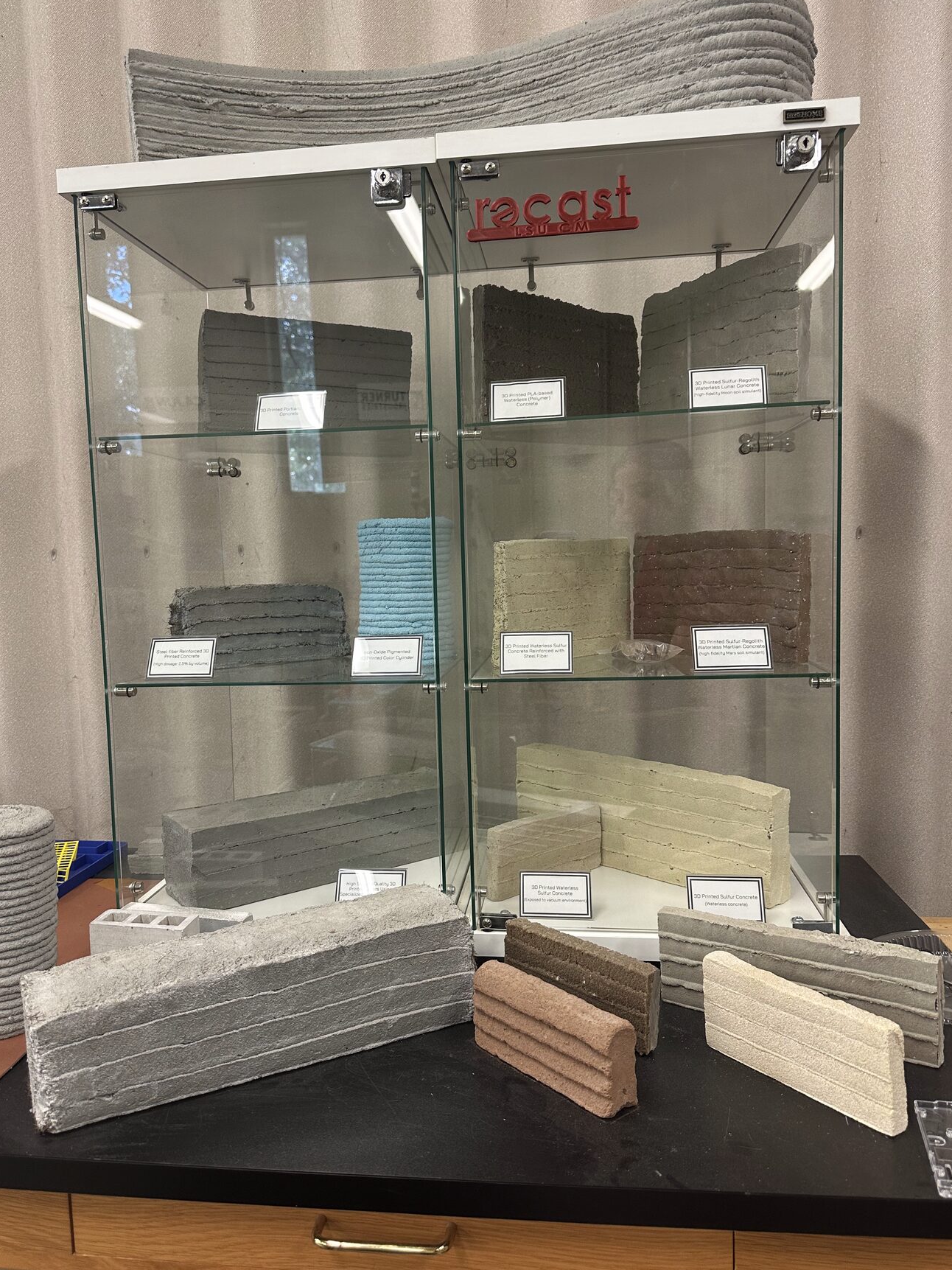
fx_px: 954
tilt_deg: -4.3
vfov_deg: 67.3
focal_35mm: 26
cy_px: 637
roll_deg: -0.8
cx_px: 441
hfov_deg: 53.0
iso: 125
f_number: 1.78
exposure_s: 1/60
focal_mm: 6.86
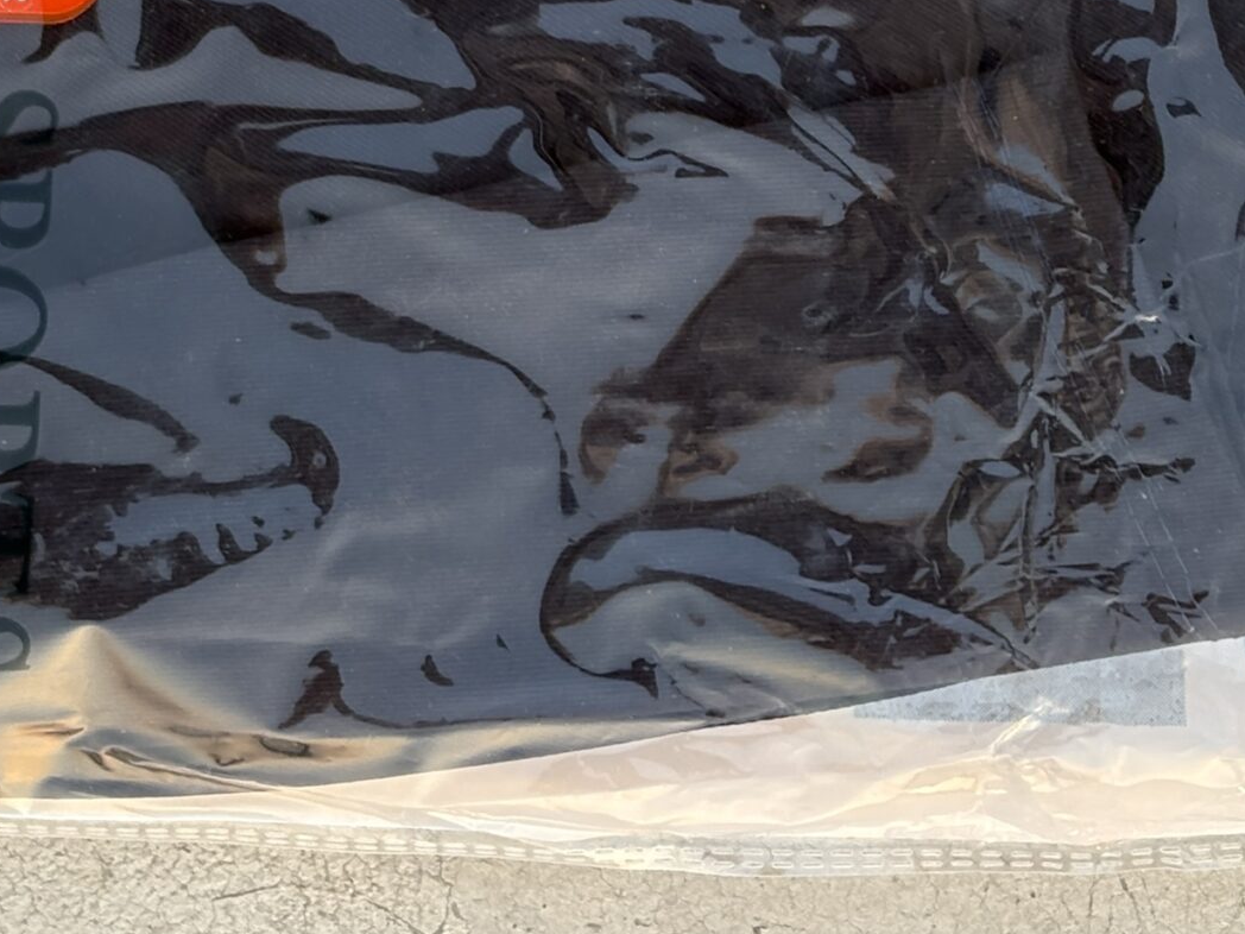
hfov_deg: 15.5
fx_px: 4568
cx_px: 706
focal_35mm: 127
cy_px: -64
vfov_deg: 11.5
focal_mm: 5.96
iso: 50
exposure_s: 1/234
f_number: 1.6
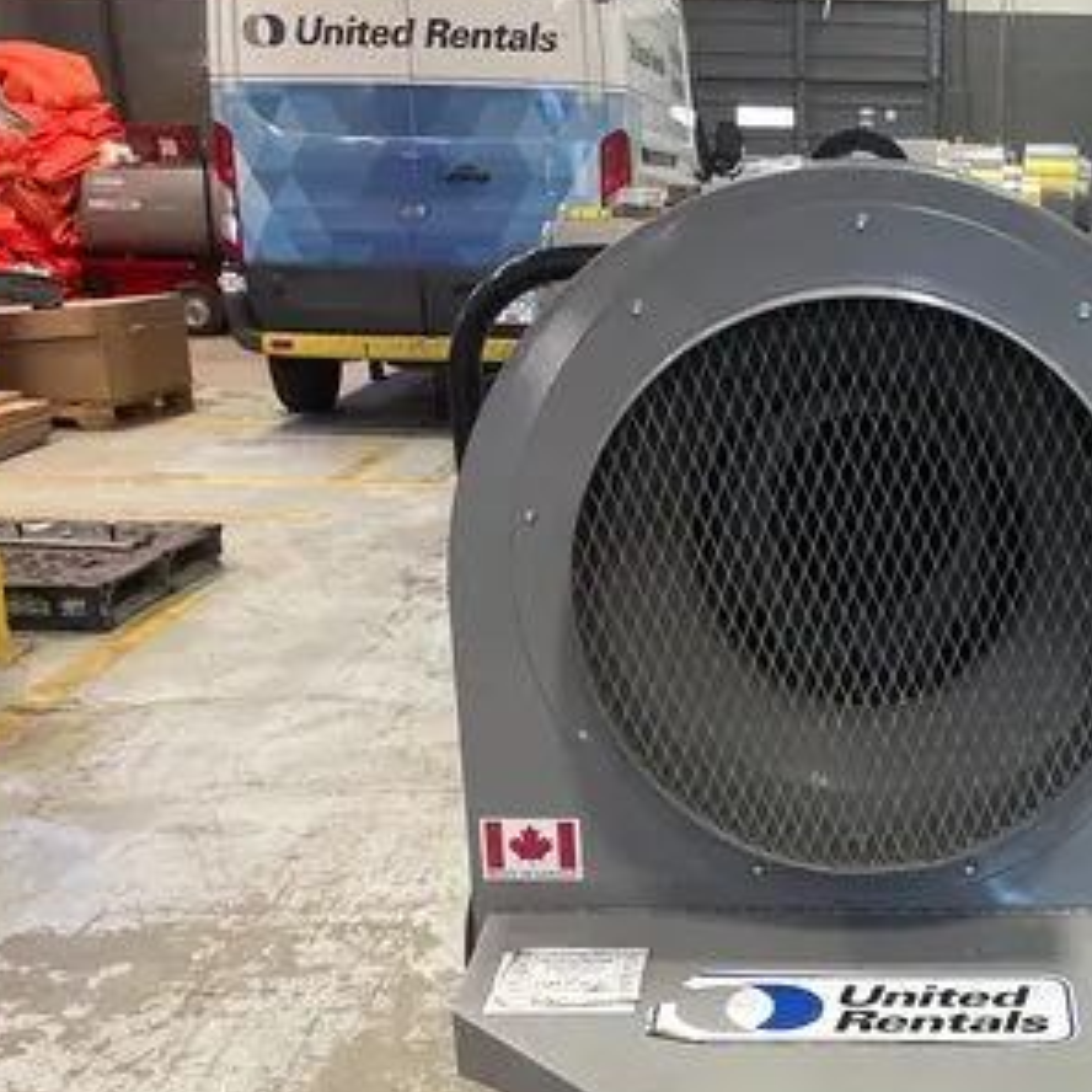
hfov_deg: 29.0
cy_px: 884
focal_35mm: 57
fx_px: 2034
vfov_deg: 29.3
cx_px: 963
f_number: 1.6
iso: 80
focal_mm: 4.2
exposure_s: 1/60
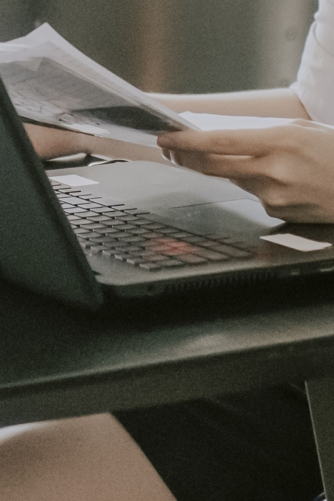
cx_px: -53
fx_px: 3117
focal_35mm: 224
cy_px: -191
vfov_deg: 9.0
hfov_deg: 6.1
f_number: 2.2
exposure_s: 1/1250
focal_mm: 35
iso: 1600
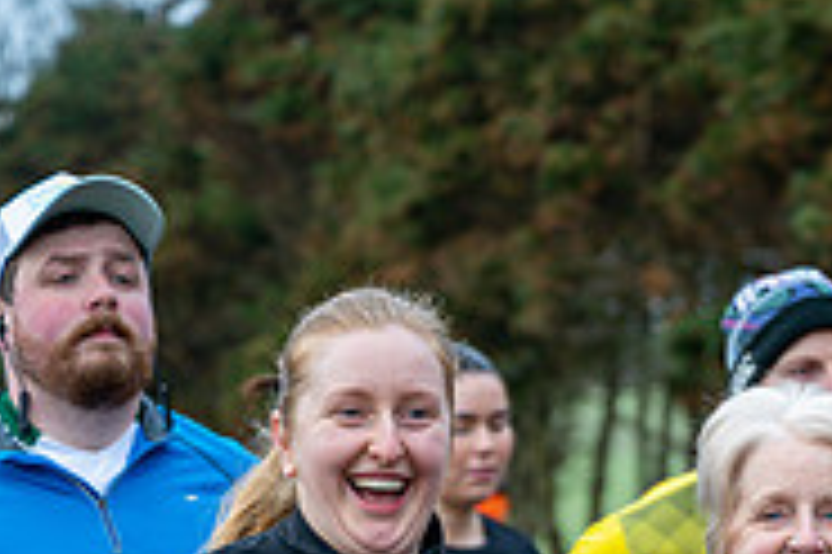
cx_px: 814
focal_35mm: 220
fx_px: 5080
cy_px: 845
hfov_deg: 9.3
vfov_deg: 6.2
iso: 500
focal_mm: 70
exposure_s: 1/1250
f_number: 2.8
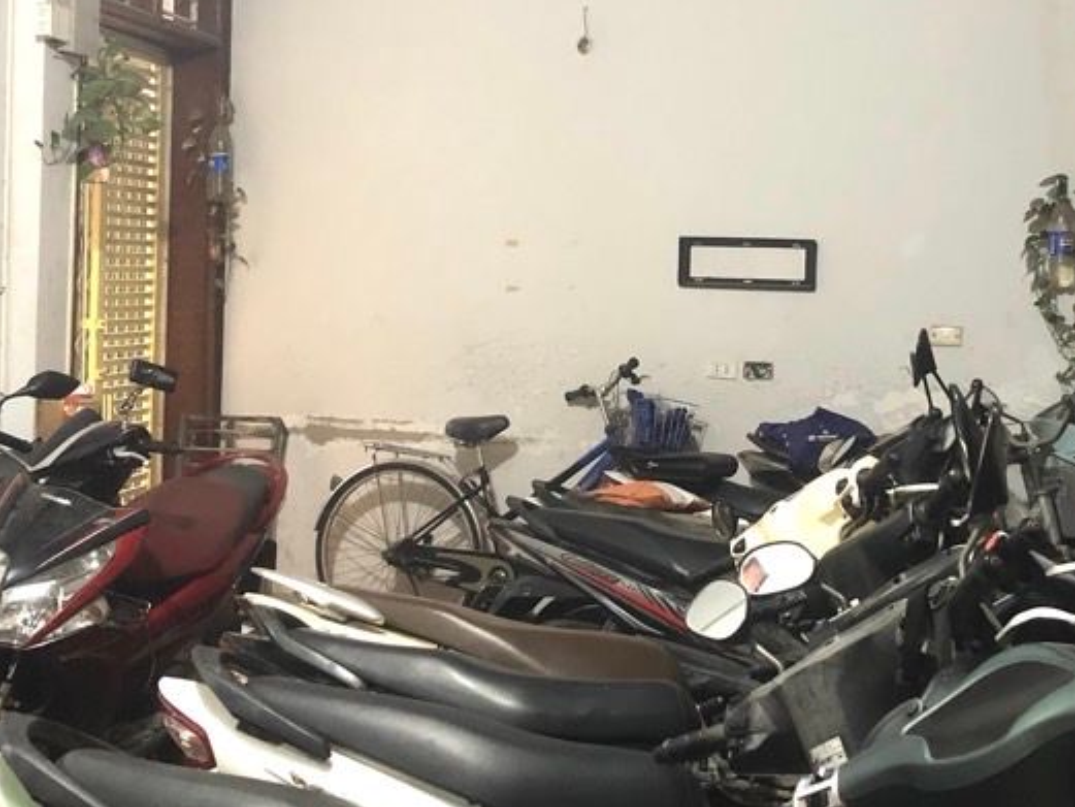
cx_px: 710
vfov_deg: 26.4
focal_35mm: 55
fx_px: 1708
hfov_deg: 34.6
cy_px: 246
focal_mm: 3.99
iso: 100
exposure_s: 1/11
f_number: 1.8
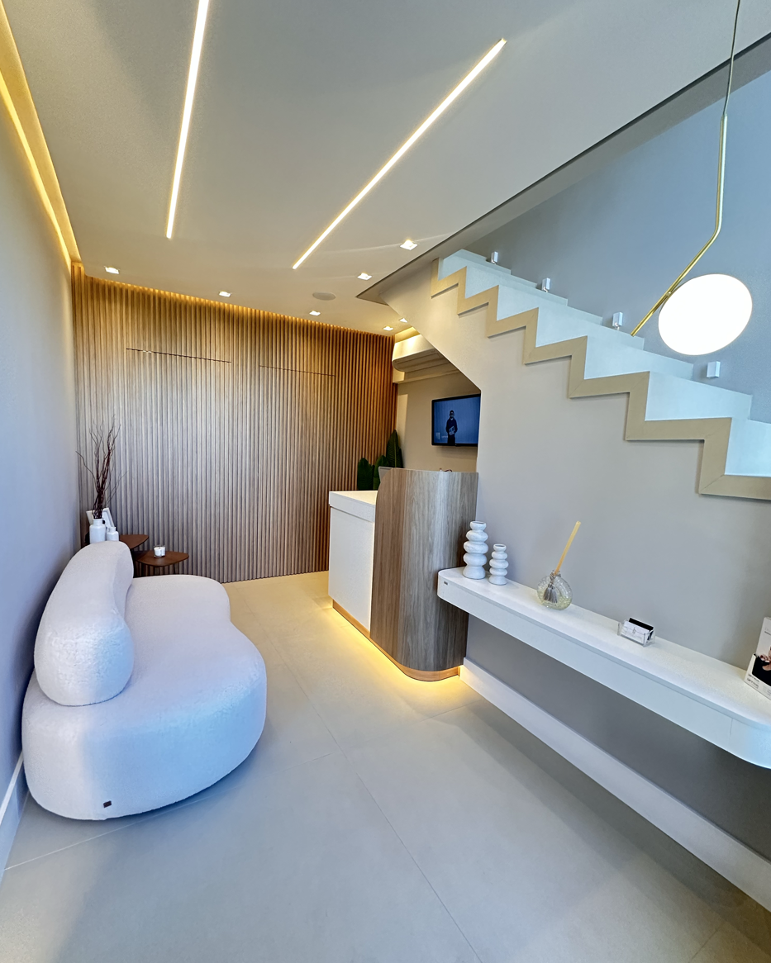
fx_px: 428
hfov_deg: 84.0
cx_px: 381
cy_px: 494
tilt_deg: -5.3
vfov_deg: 96.8
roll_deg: -2.3
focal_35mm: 15
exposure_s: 1/120
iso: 320
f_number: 2.2
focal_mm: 2.22
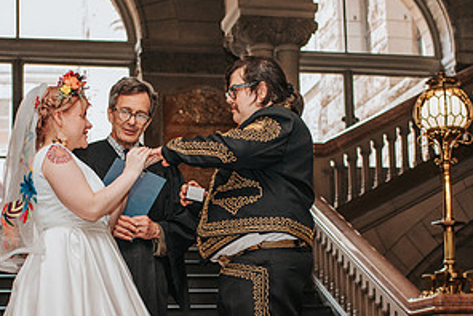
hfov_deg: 24.3
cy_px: 264
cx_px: 163
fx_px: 1092
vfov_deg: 16.3
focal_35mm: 83
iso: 1000
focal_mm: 35
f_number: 3.2
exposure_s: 1/200
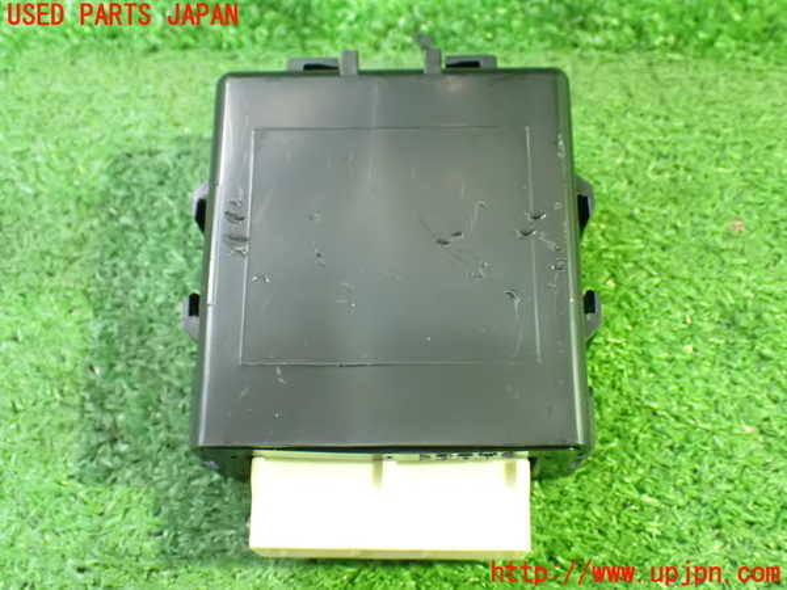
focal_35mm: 44
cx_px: 394
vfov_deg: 32.9
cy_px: 295
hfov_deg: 42.9
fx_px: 1000
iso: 1600
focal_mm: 7.84
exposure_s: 1/25
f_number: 2.9
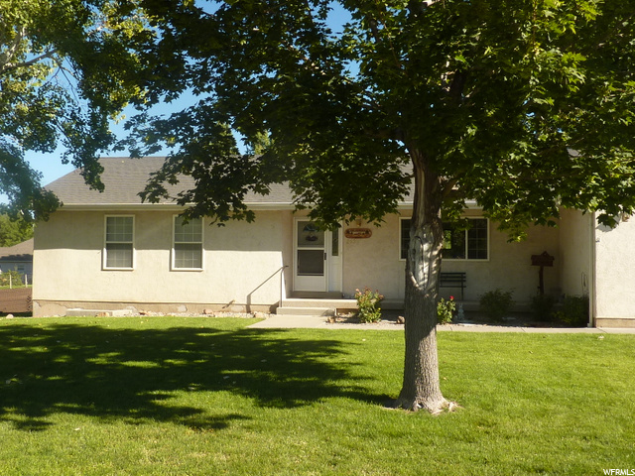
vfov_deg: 39.7
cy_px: 238
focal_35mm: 36
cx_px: 318
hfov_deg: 51.4
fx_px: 660
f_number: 4
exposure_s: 1/320
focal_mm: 4.1
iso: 80
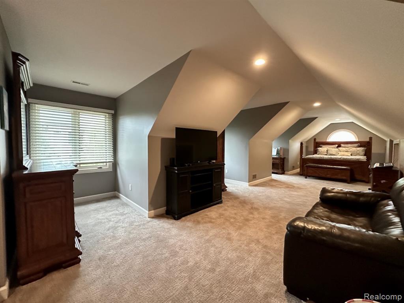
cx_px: 202
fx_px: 163
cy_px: 152
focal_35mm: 14
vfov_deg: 85.7
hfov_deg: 102.1
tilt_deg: -1.4
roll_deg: -0.7
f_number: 2.2
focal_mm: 2.22
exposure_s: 1/60
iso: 640
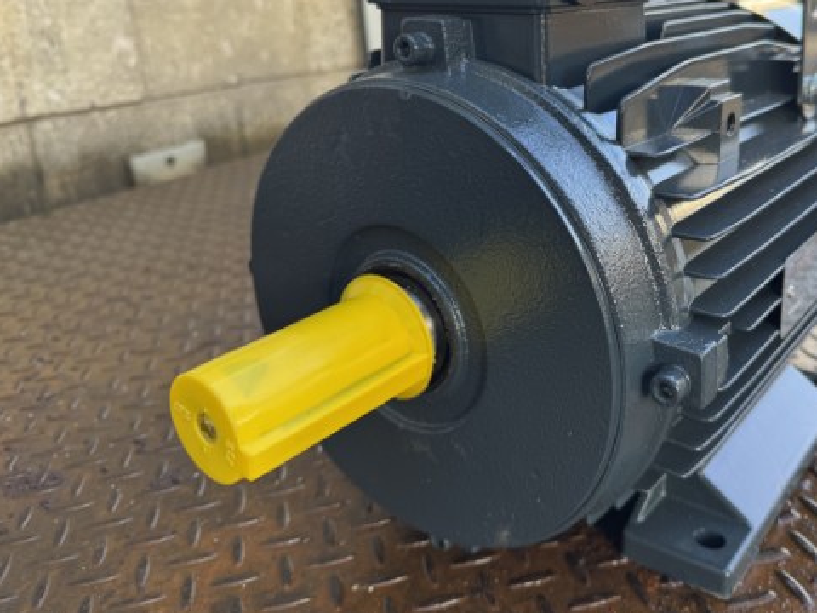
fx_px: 755
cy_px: 216
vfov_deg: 43.7
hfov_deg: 55.7
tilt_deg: -16.6
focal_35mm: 32
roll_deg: +2.1
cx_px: 541
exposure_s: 1/121
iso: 50
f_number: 1.78
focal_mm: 6.76
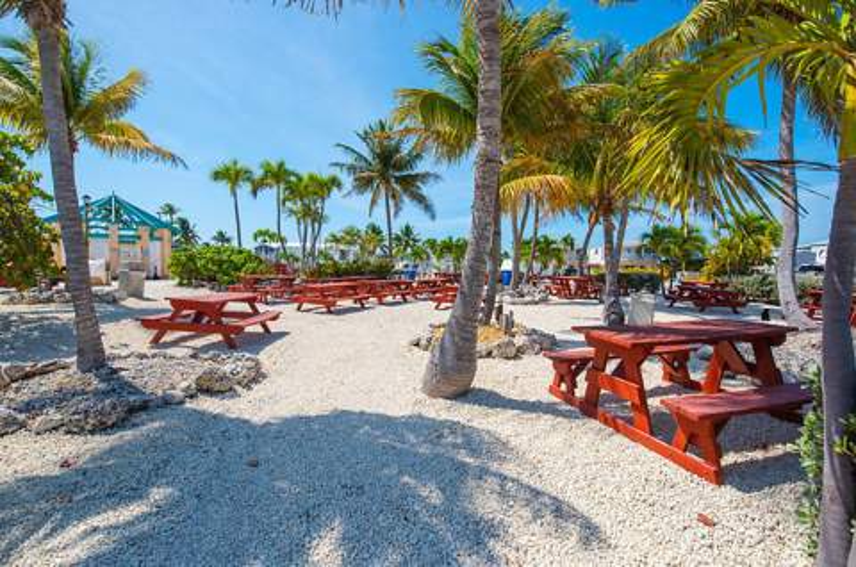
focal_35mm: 15
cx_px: 428
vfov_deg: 77.1
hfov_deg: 100.5
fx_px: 356
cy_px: 284
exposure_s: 1/2500
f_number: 4.5
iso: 160
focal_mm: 15
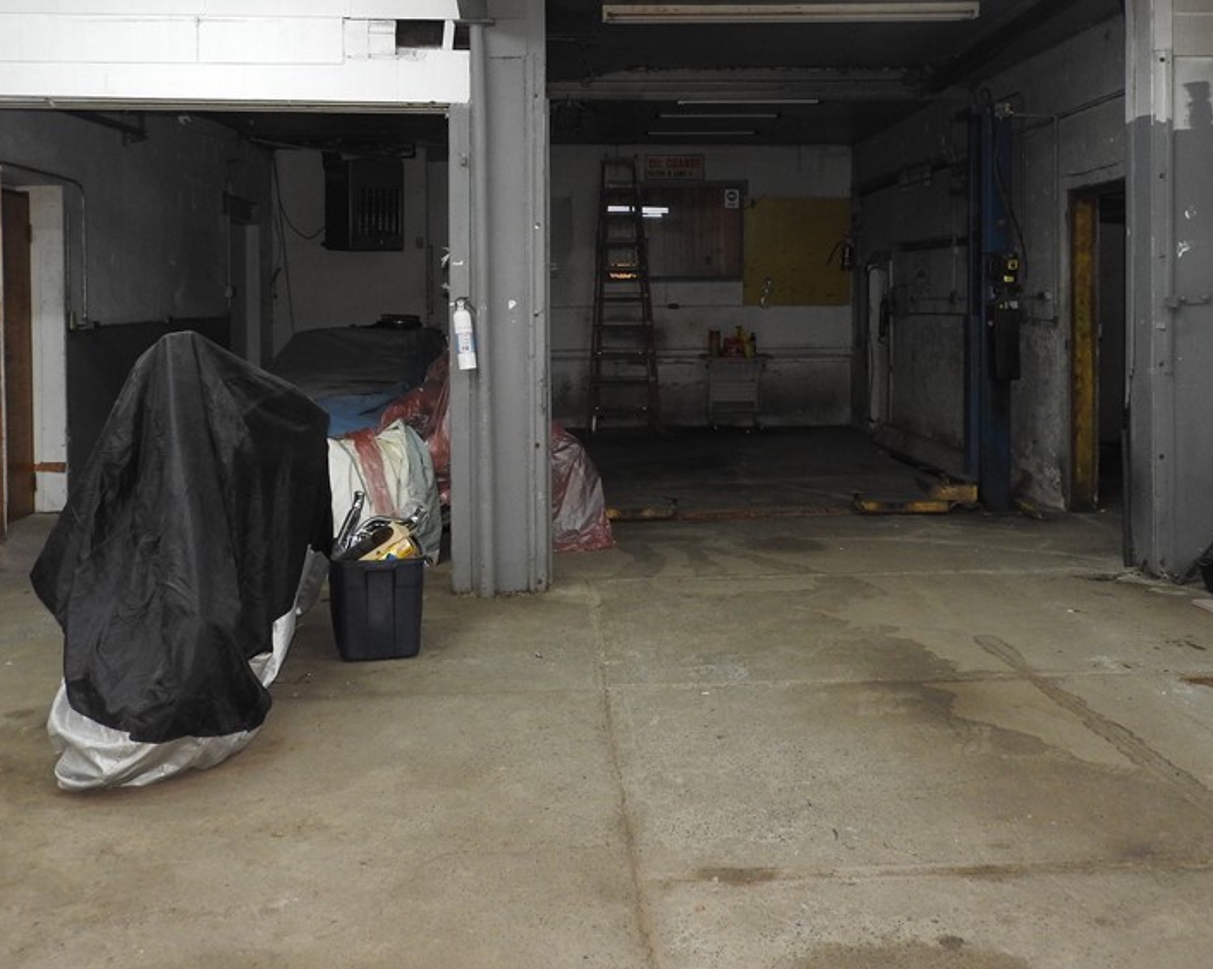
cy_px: 323
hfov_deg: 52.9
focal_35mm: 34
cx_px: 620
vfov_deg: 42.7
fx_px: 1220
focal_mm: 4.3
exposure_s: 1/30
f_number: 3.3
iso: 220
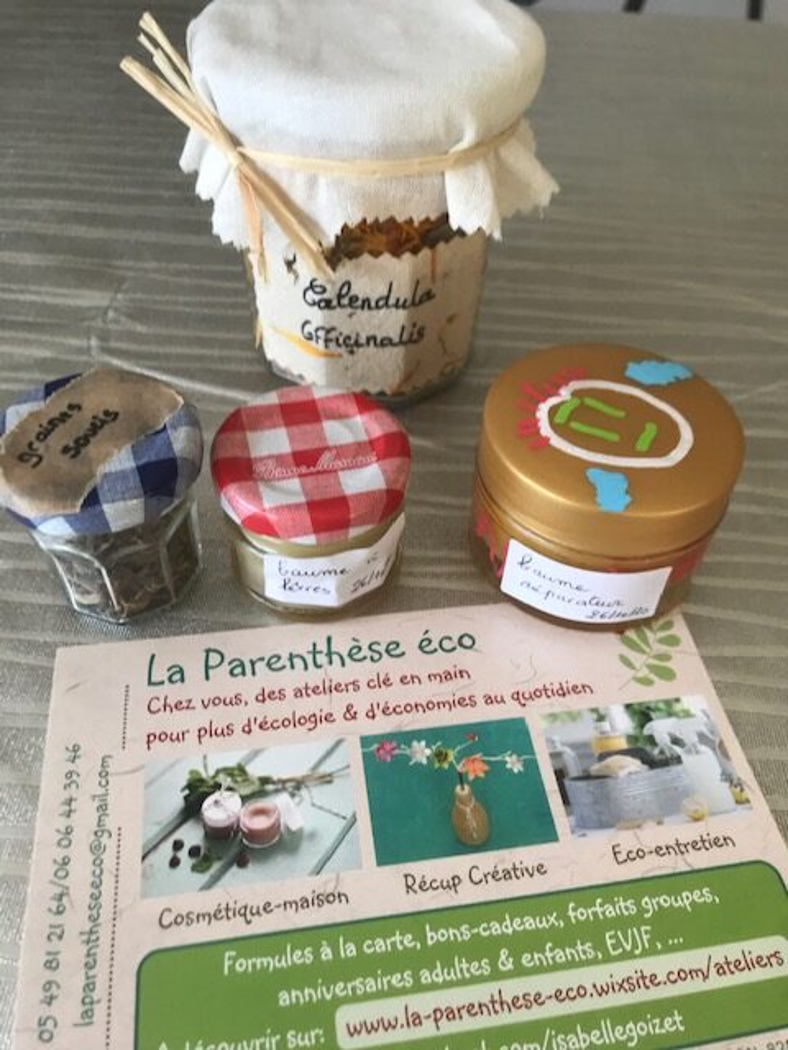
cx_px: 394
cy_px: 525
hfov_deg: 49.7
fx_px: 850
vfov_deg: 63.4
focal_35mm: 28
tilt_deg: -48.2
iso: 50
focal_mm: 3.99
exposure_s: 1/33
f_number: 1.8
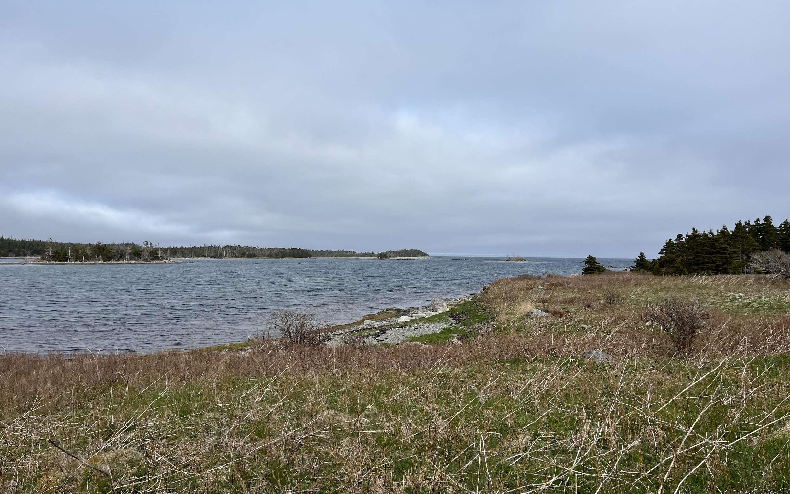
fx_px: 603
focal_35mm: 28
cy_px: 207
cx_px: 398
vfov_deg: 44.4
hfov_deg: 66.5
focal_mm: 5.1
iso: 50
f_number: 1.6
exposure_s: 1/3876
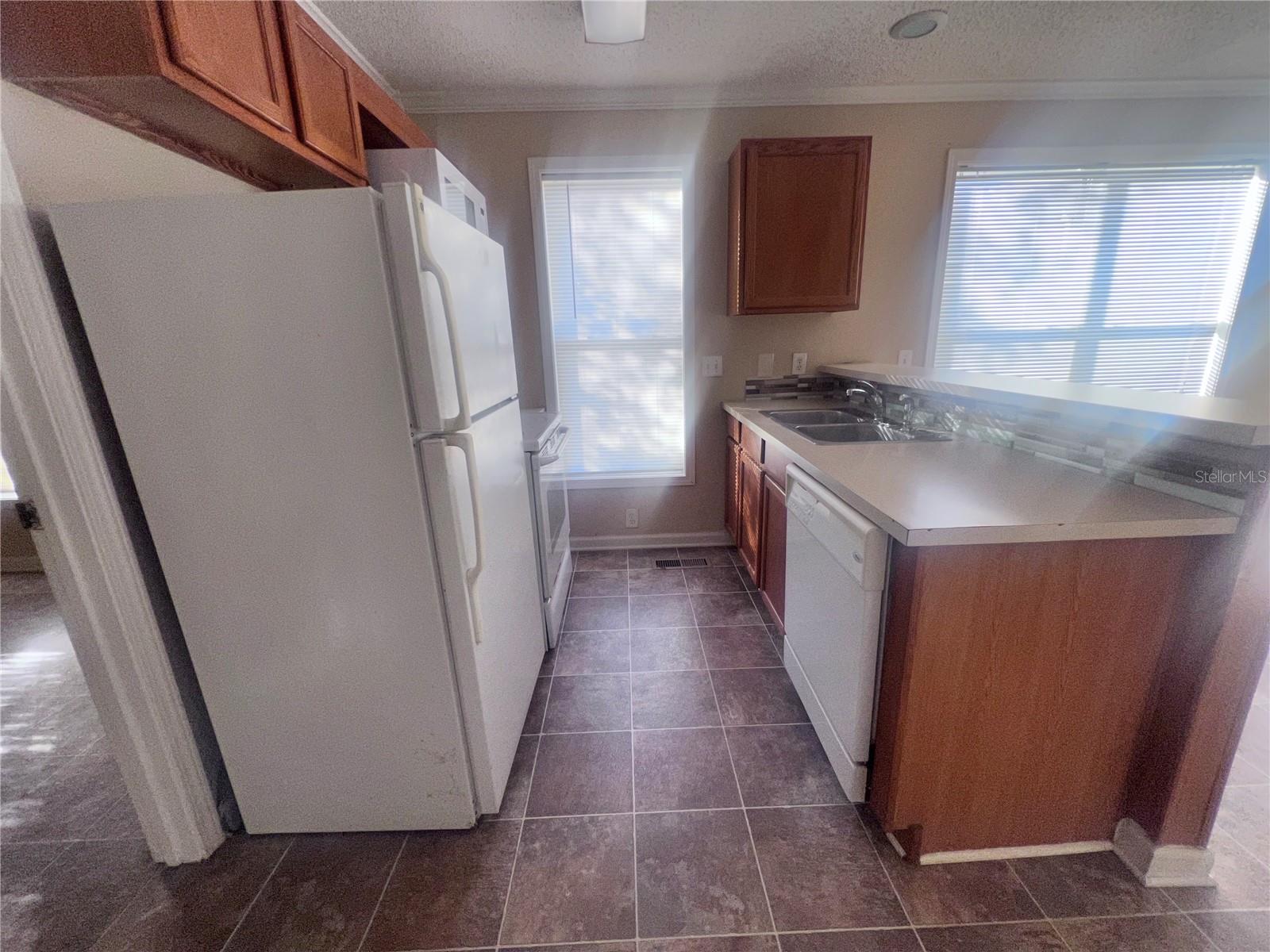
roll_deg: +1.8
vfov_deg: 89.9
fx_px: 477
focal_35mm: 13
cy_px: 476
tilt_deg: -16.3
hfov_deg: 106.2
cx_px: 635
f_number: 1.8
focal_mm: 1.57
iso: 64
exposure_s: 1/99
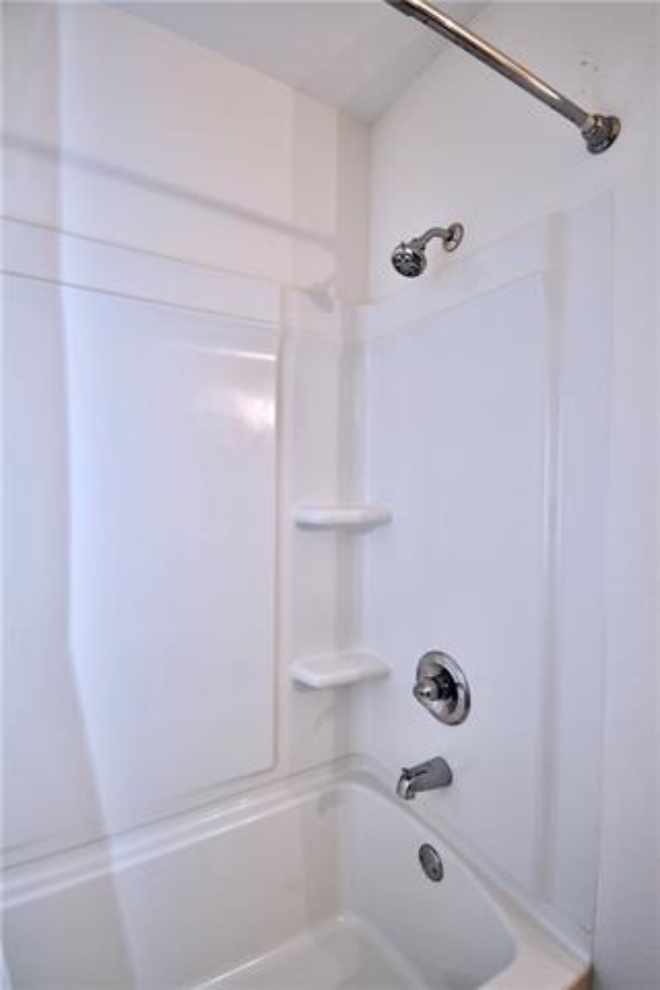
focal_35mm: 15
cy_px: 495
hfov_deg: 77.3
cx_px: 330
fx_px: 412
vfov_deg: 100.4
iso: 560
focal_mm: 10
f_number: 4.5
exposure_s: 1/60
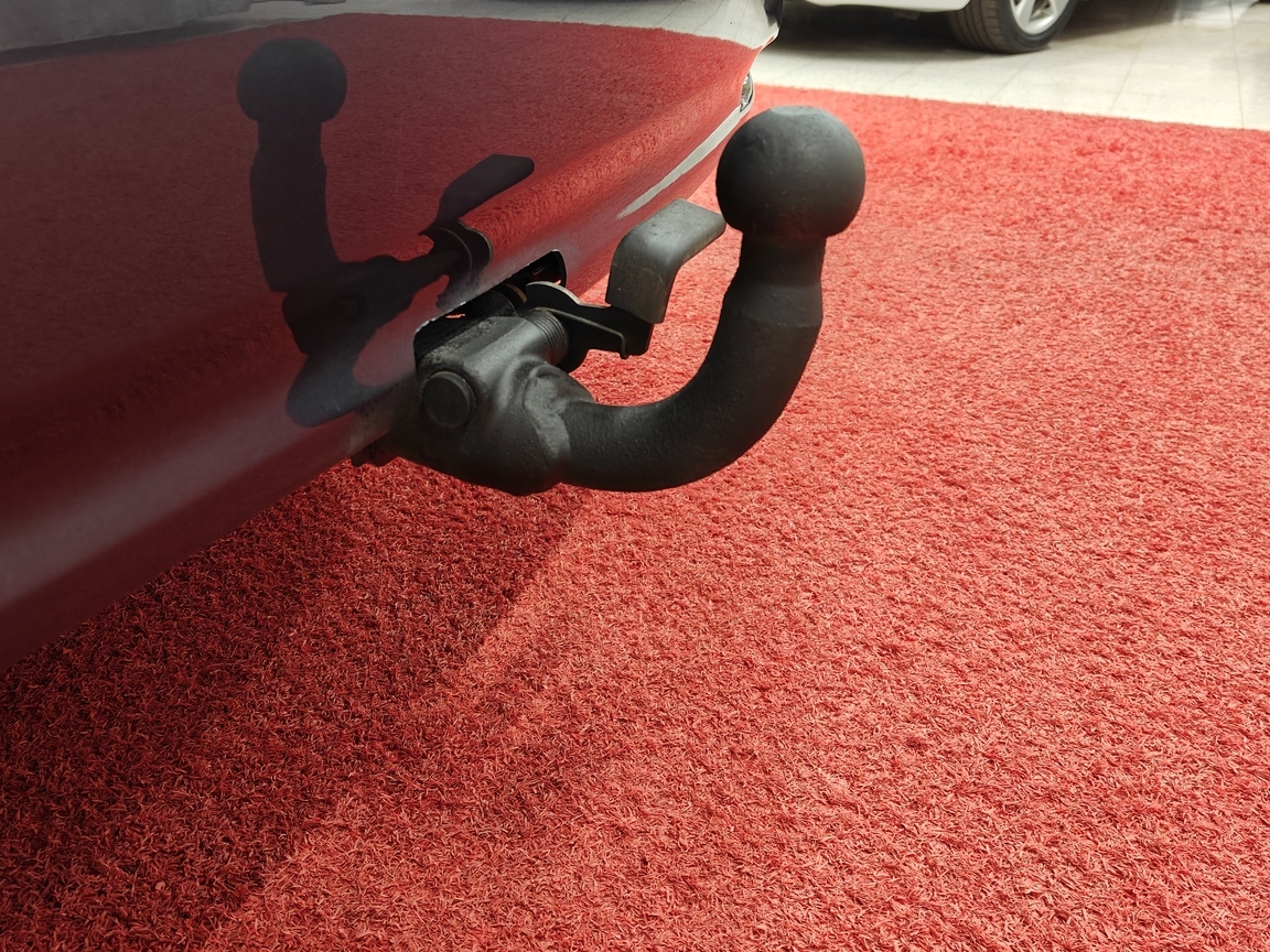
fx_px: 1101
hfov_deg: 59.9
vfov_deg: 46.7
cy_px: 415
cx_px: 607
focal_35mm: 30
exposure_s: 1/50
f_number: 1.8
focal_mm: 5.59
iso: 125
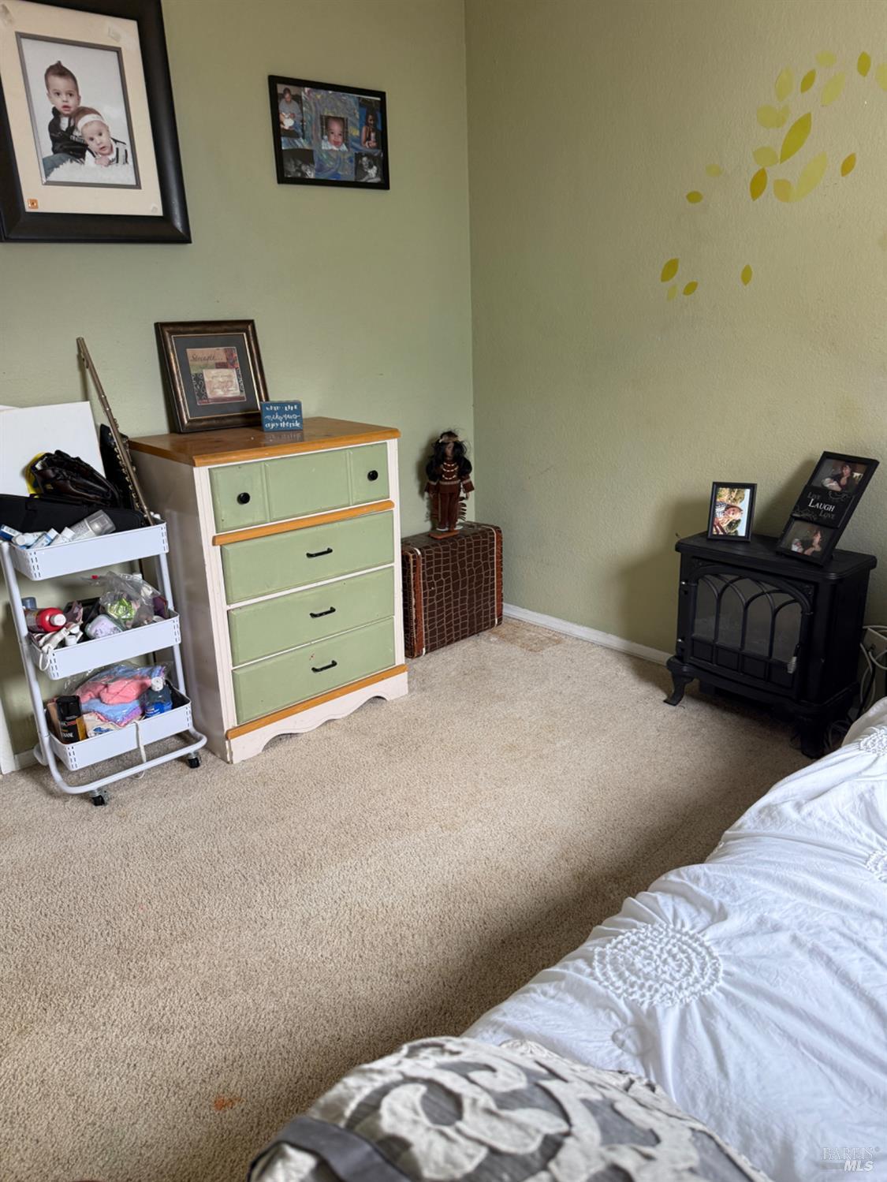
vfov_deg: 71.6
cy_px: 591
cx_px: 444
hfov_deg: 56.8
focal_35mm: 24
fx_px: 820
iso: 160
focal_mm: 6.76
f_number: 1.78
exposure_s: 1/120
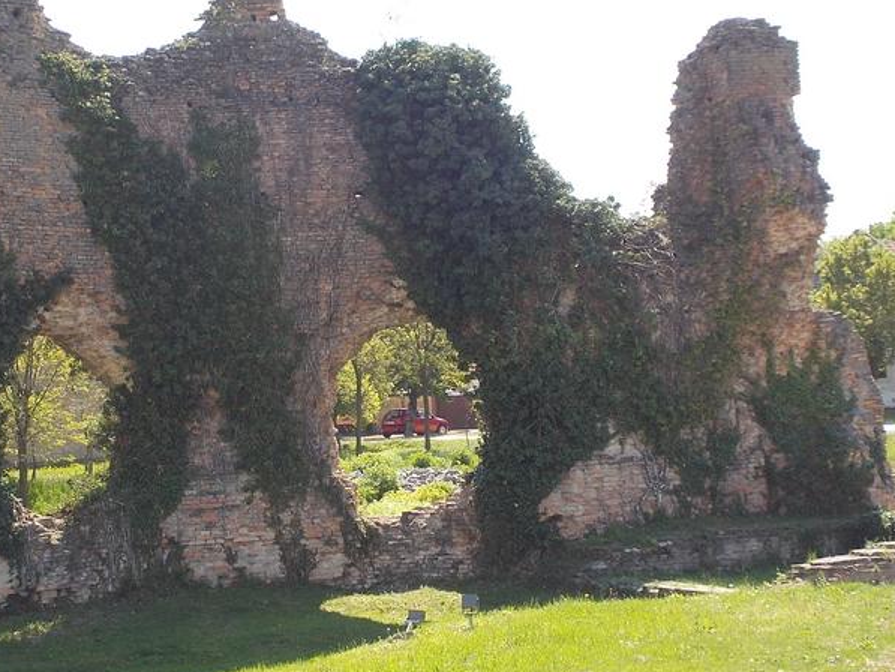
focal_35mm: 75
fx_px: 1940
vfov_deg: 19.6
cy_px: 318
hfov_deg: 25.9
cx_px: 321
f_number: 4.7
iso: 80
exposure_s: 1/160
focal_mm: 7.9
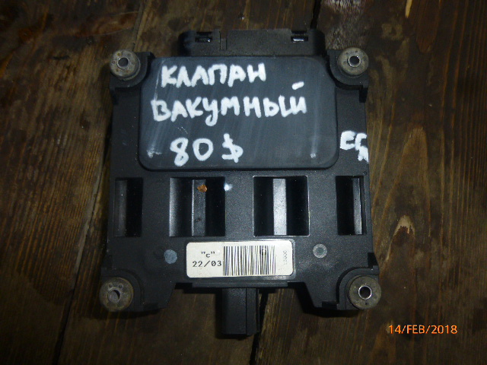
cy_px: 182
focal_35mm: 25
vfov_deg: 54.9
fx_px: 352
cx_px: 244
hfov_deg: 69.4
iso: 200
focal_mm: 4.5
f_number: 3.1
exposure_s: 1/60
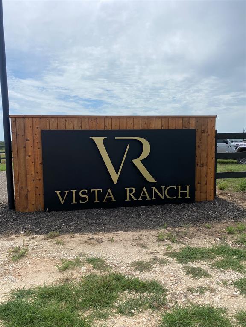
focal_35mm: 26
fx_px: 246
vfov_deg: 67.3
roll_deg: +0.6
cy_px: 164
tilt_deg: -4.7
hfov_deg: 53.1
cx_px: 123
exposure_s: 1/5025
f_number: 1.8
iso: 32
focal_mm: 4.25
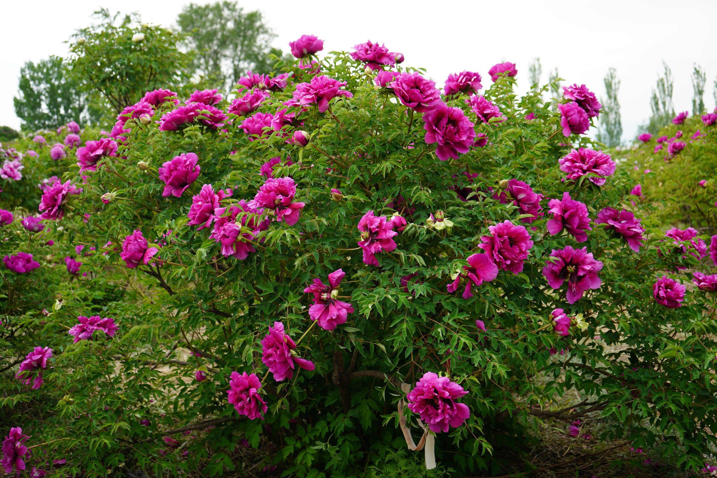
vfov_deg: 29.2
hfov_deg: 42.7
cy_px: 239
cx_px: 358
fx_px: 916
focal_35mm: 46
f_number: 5.6
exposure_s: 1/160
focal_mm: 46
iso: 125
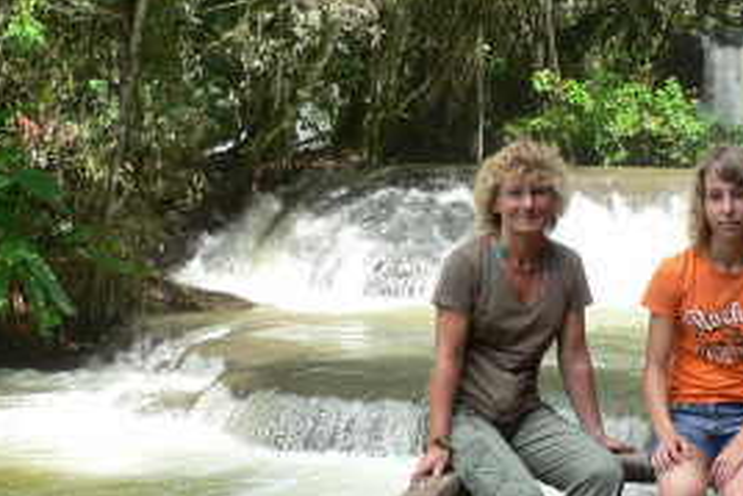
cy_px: 315
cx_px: 728
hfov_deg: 25.1
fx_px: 1590
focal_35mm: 77
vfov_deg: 17.7
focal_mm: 6
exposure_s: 1/100
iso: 64
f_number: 4
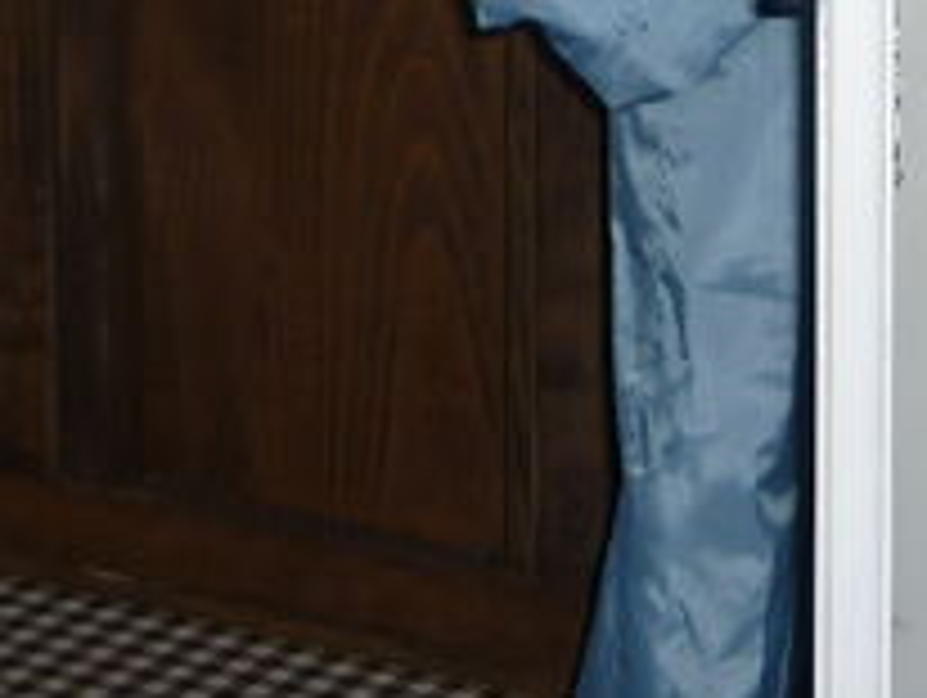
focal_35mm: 160
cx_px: 882
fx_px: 4290
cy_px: -905
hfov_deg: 12.2
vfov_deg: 8.6
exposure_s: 1/30
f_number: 2.8
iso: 100
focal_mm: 5.5
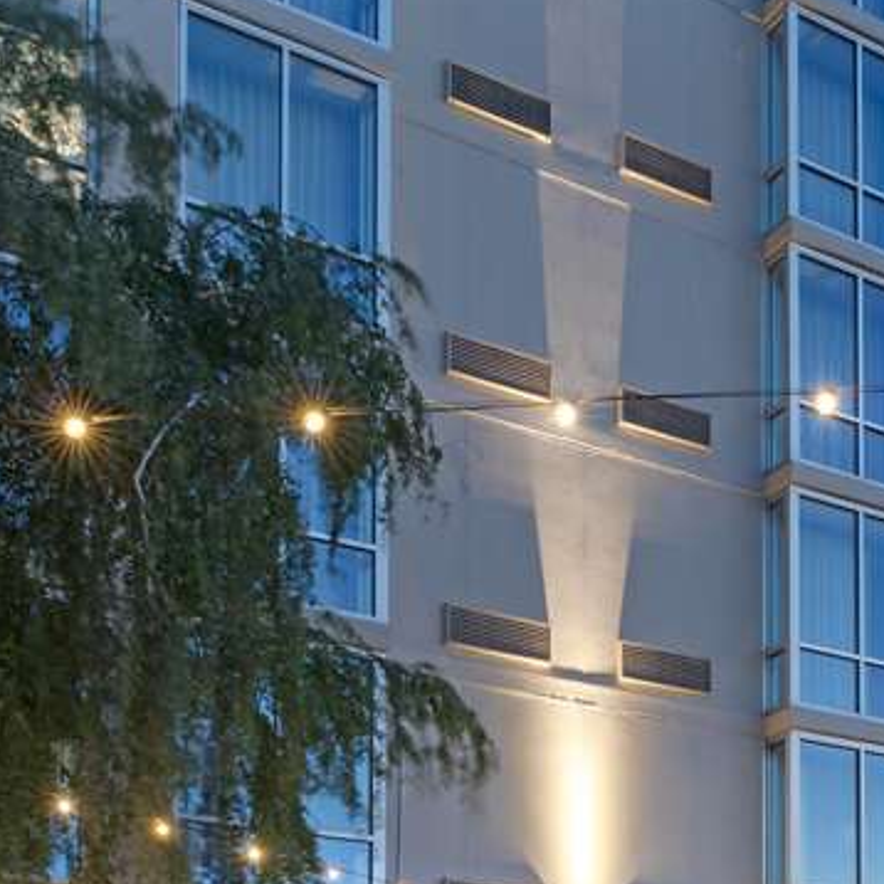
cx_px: 1012
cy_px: 1141
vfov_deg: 25.8
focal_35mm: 57
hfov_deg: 27.1
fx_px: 1647
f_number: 11
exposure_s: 1/3
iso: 400
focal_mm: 16
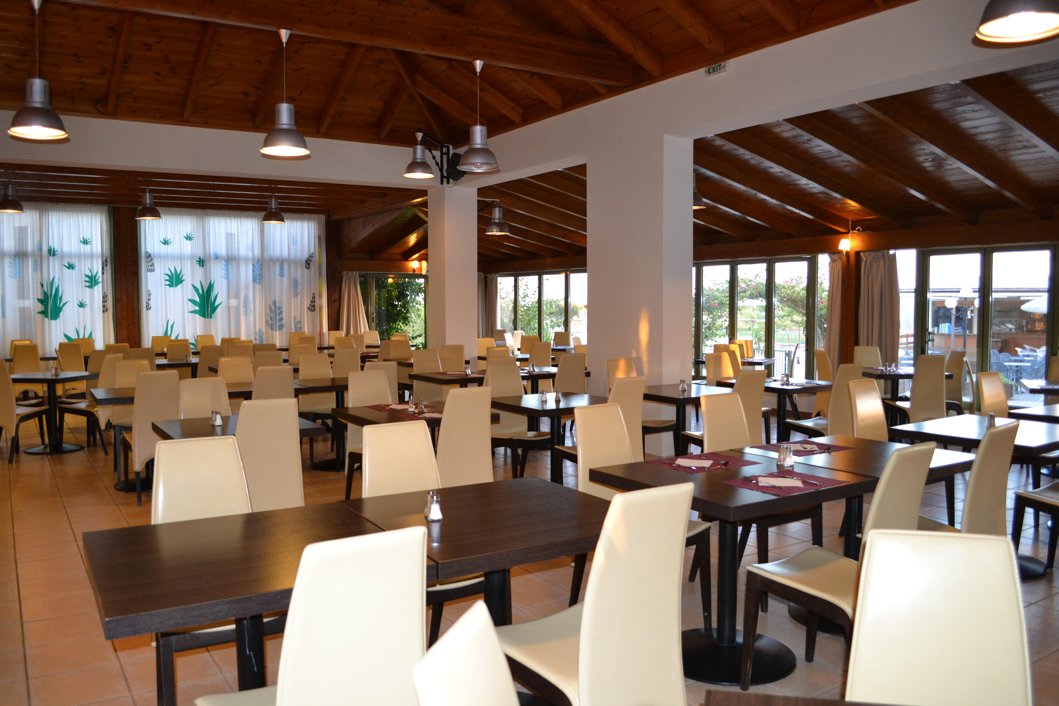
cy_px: 353
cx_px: 530
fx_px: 794
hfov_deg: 67.4
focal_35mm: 27
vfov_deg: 47.9
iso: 1000
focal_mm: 18
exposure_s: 1/60
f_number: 3.5
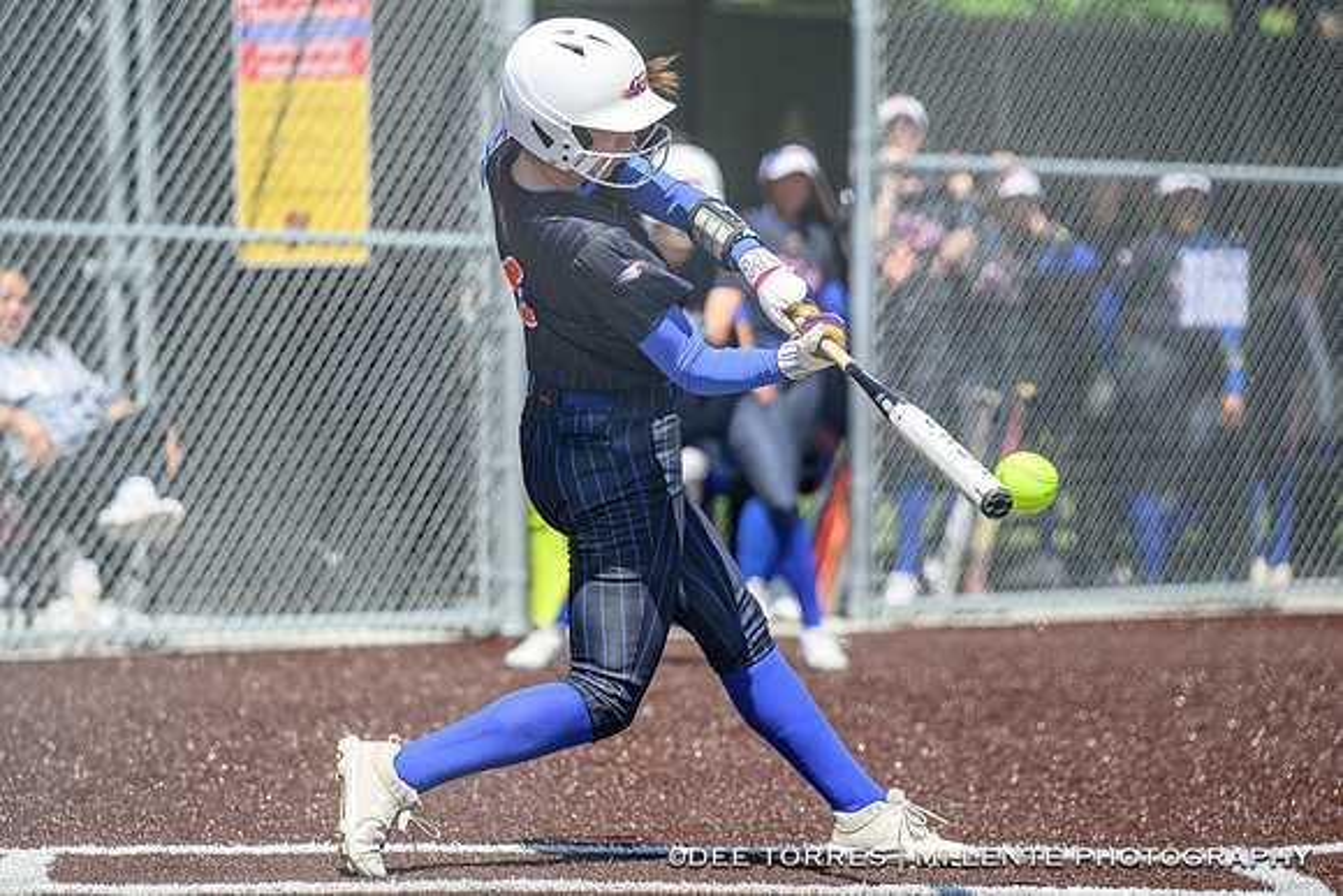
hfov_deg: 11.4
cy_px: 337
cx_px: 599
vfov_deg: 7.6
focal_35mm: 180
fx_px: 6706
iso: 220
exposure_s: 1/3200
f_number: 2.8
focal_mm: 125
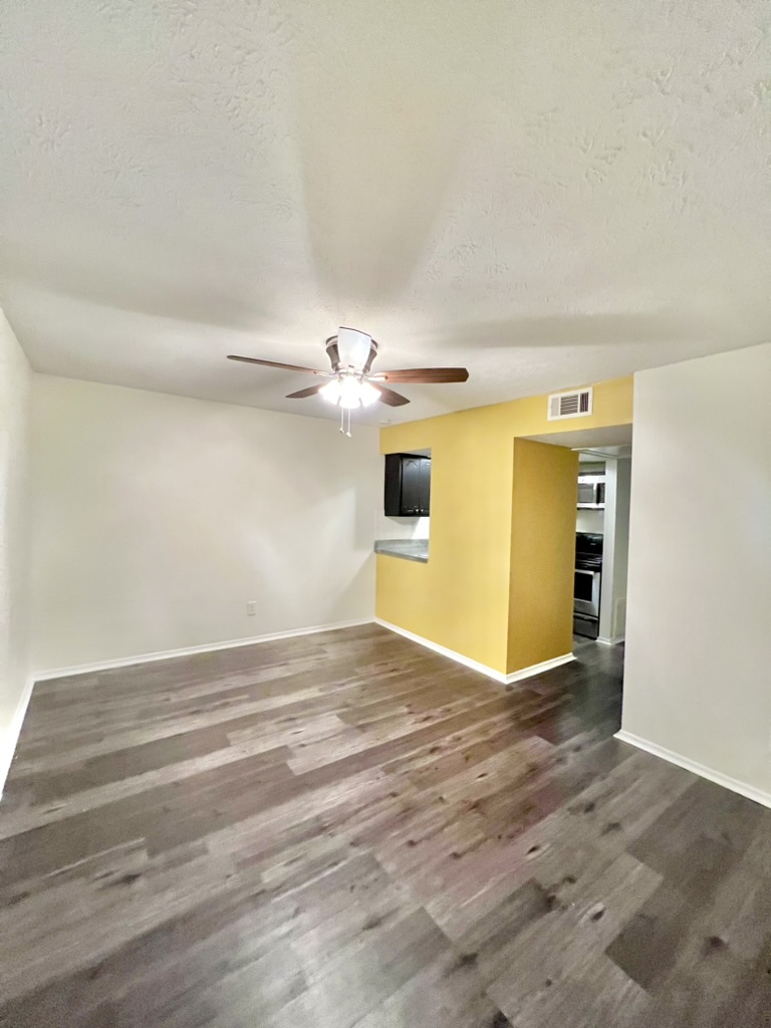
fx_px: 386
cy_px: 514
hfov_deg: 89.9
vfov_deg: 106.2
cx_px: 386
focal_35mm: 13
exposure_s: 1/60
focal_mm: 1.57
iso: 640
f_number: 1.8
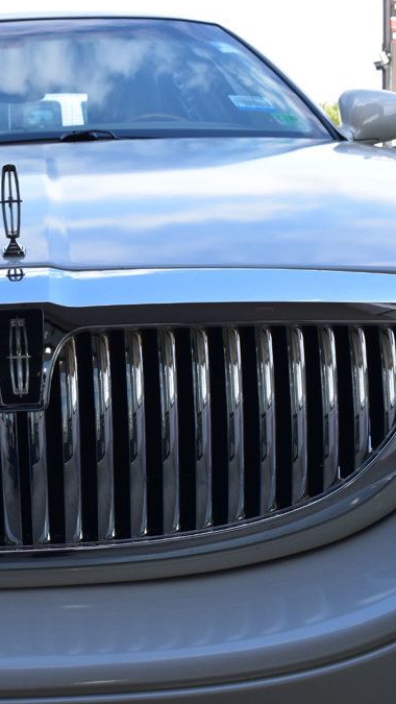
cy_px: 349
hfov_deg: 21.1
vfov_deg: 38.0
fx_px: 1022
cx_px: -11
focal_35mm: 55
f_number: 10
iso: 400
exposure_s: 1/200
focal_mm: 23
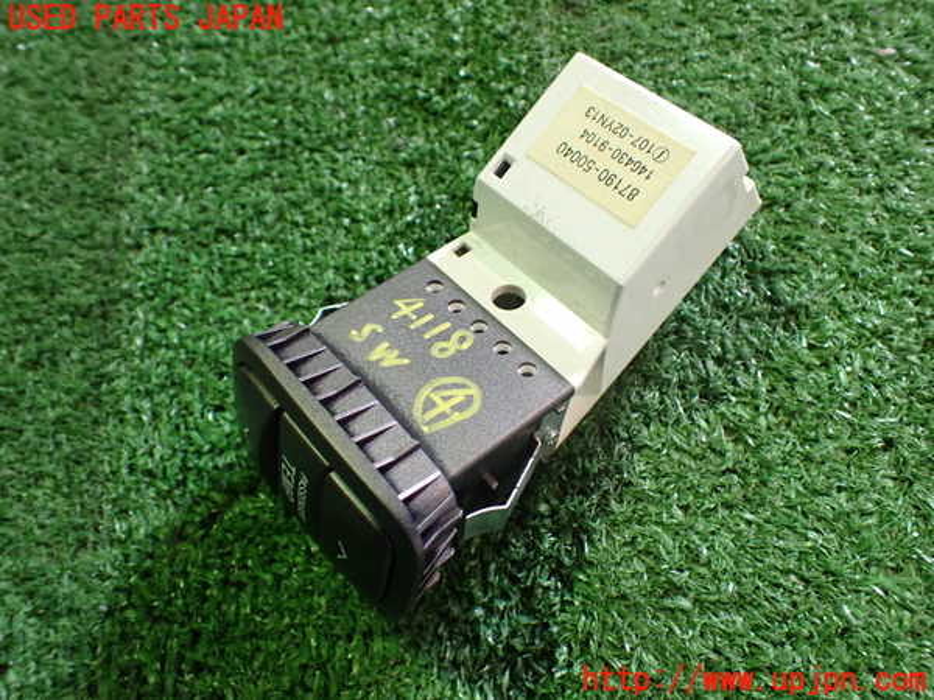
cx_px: 467
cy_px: 350
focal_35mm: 30
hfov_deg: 60.0
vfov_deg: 46.8
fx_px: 809
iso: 800
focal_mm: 5.4
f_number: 2.3
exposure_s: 1/80
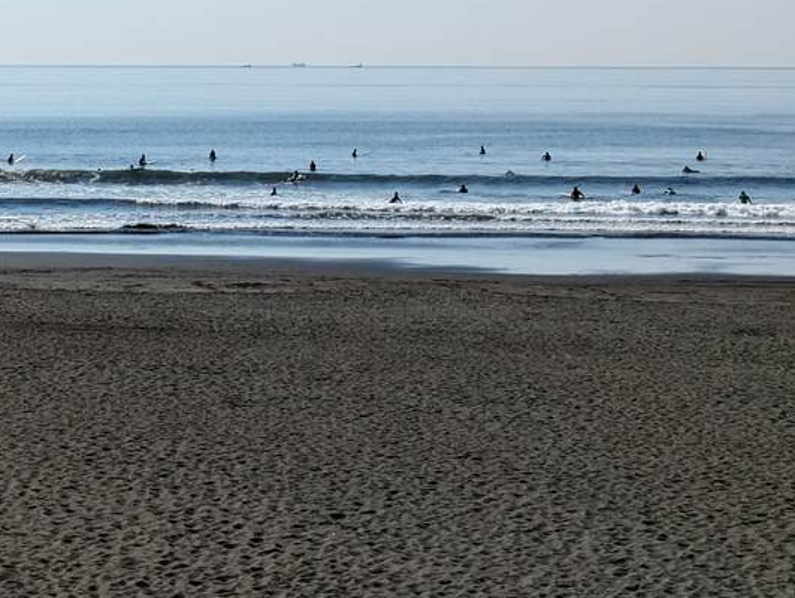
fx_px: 2644
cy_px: 7
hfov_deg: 16.8
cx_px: 25
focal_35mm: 115
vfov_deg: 12.7
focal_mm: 5.43
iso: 75
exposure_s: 1/6803
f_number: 1.89
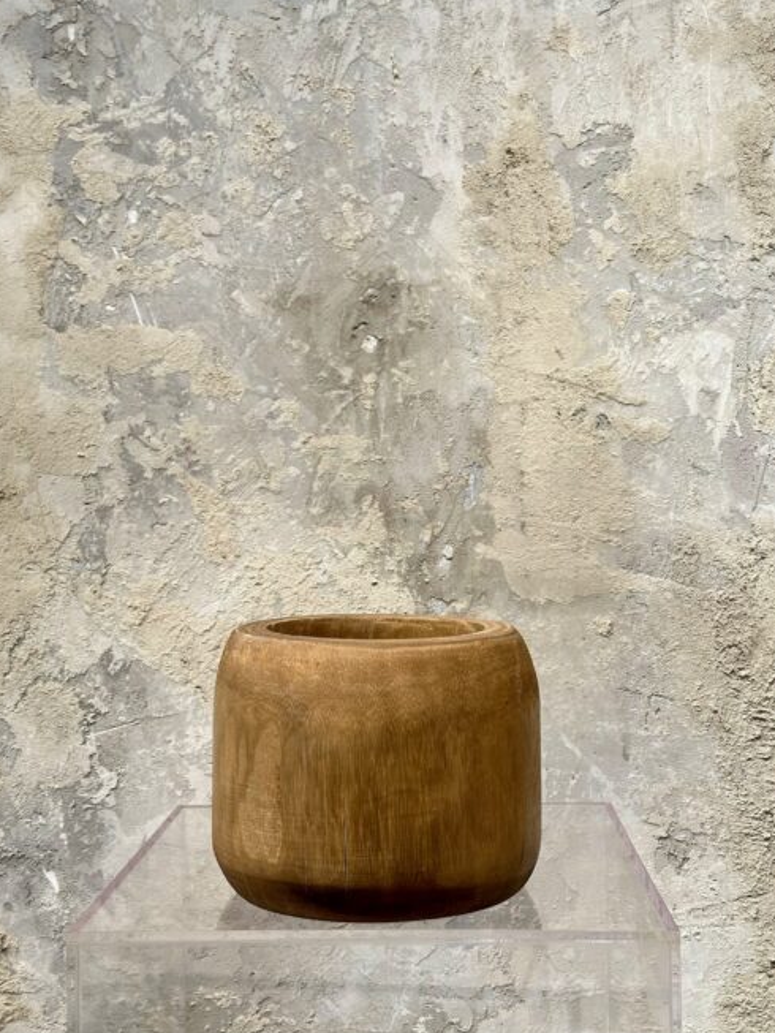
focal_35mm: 49
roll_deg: +0.4
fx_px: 1462
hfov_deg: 29.7
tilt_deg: +0.1
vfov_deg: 38.9
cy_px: 515
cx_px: 384
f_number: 1.78
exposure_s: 1/100
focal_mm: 6.86
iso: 50
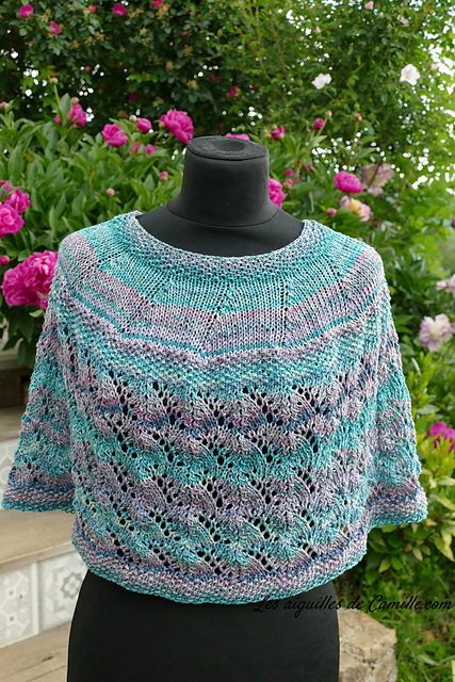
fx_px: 777
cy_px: 341
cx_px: 228
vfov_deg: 47.4
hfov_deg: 32.6
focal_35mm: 41
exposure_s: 1/250
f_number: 3.2
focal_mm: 15.02
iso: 125
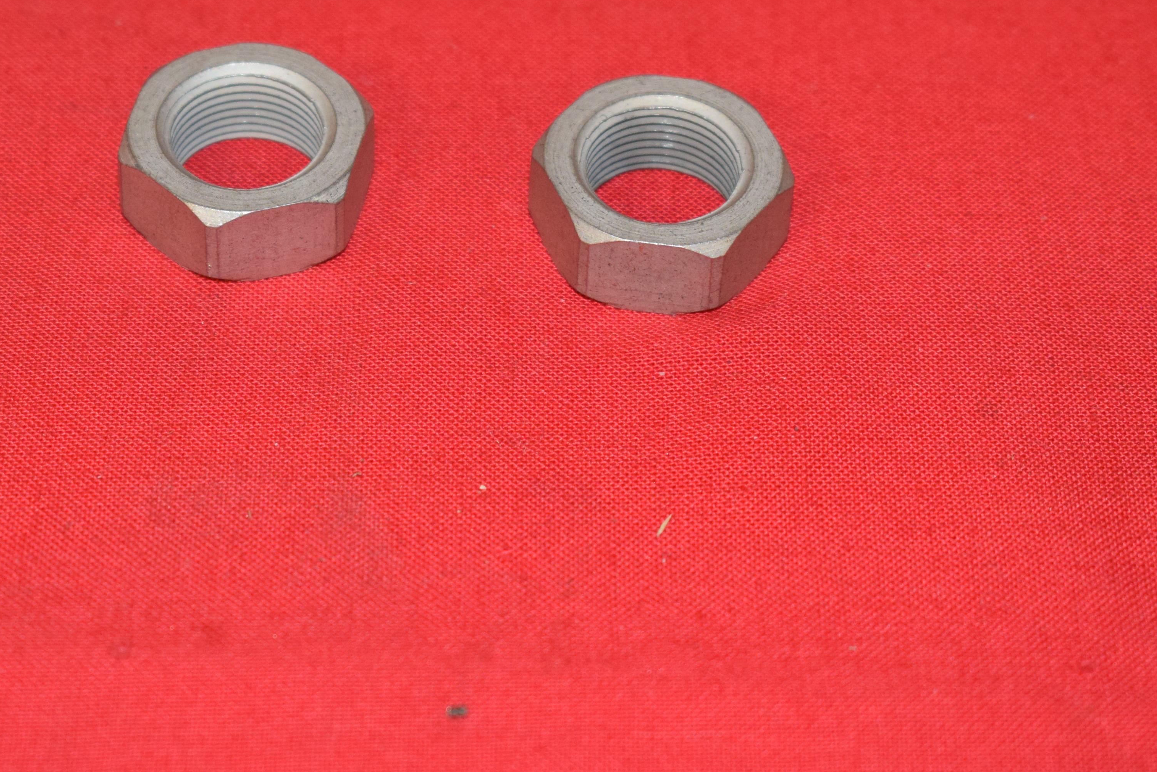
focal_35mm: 124
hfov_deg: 16.5
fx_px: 3978
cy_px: 271
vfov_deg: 11.1
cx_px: 432
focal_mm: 55
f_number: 5.6
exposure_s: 1/80
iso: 1250
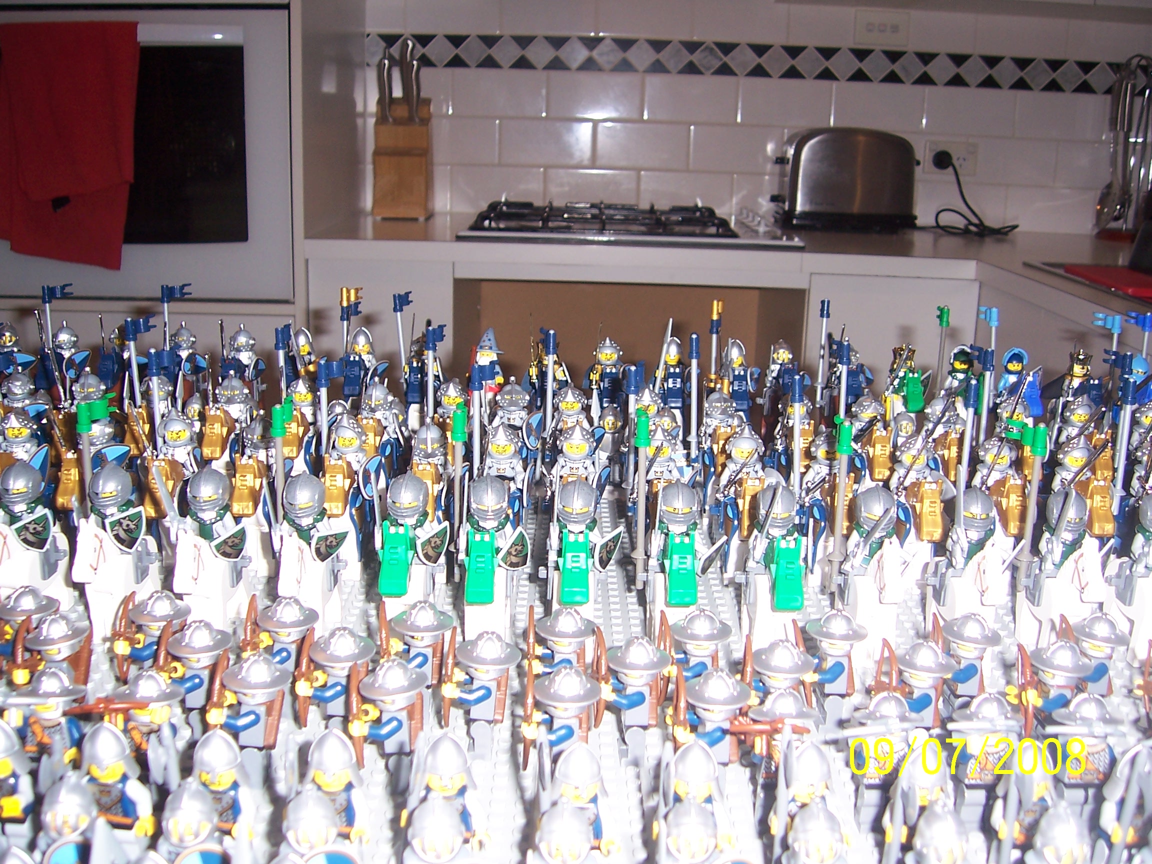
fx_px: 1198
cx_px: 576
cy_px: 432
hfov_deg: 51.4
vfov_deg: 39.7
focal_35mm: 36
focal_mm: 6
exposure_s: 1/60
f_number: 3
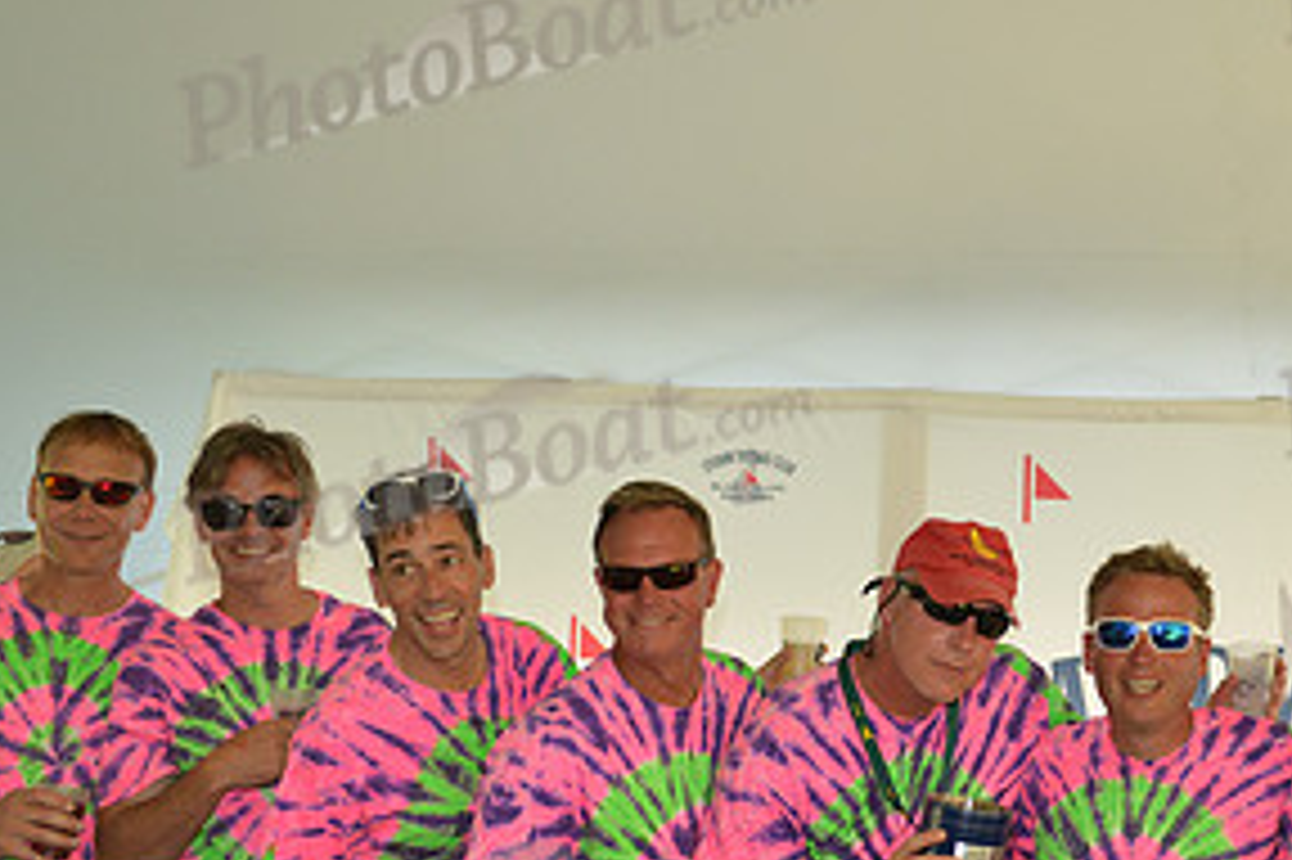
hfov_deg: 23.5
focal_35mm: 85
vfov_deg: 16.0
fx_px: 3049
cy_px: 637
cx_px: 1049
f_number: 3.2
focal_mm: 42
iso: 1000
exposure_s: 1/320
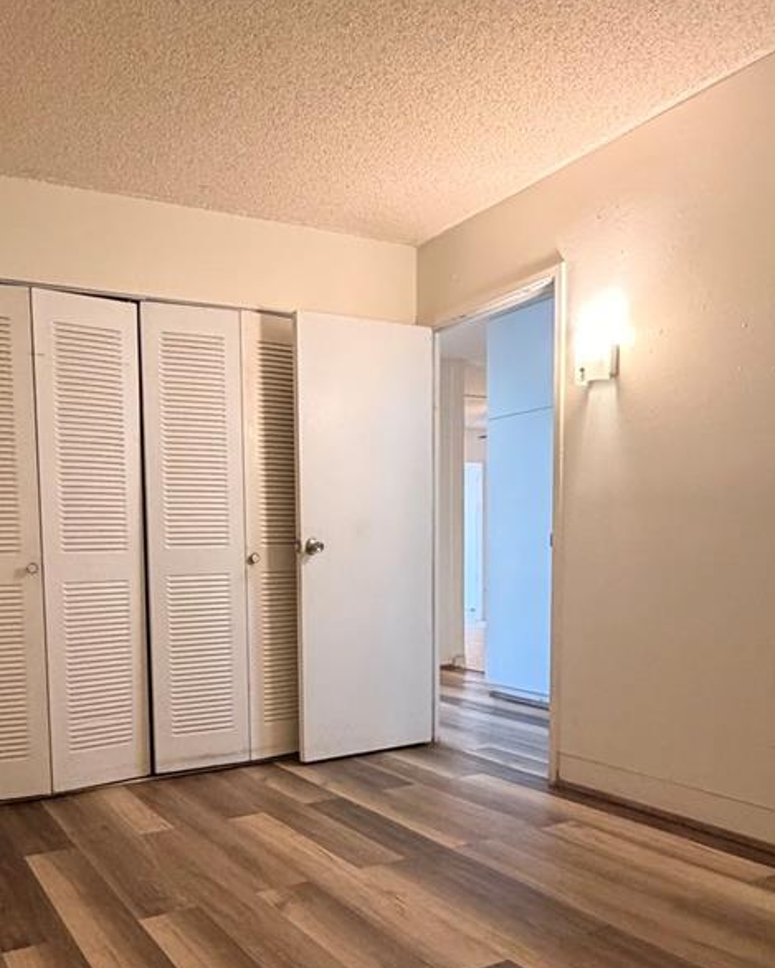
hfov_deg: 49.9
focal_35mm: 28
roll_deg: +1.7
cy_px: 631
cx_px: 215
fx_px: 803
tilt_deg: -5.6
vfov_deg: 61.0
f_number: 2.2
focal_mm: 2.22
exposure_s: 1/60
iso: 640
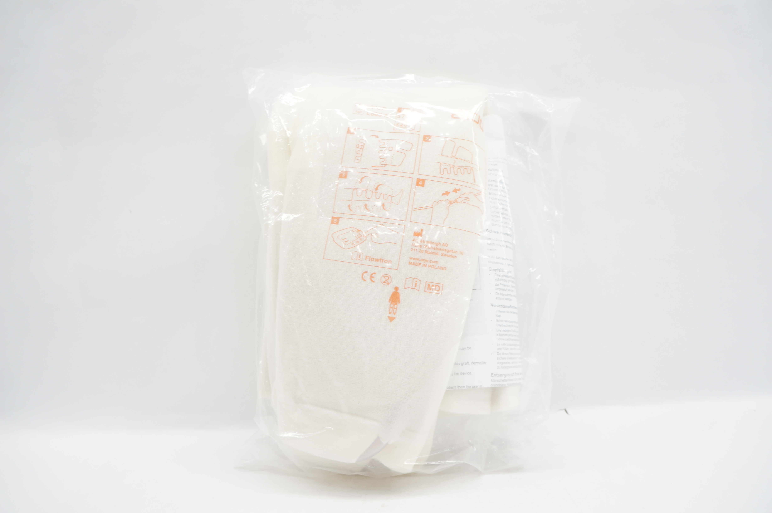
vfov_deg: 47.8
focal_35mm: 27
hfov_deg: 67.4
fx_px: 578
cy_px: 256
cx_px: 386
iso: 200
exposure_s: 1/40
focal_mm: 18
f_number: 5.6
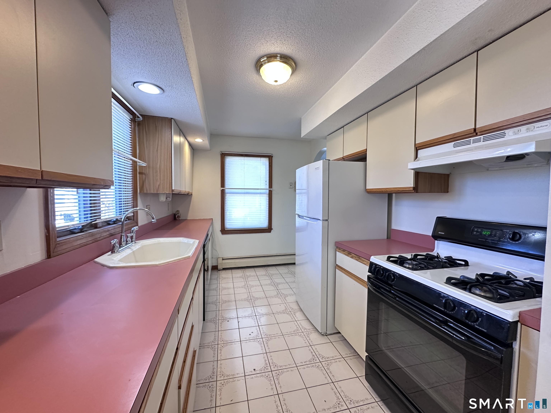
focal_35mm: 14
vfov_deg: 85.7
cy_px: 206
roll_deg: -0.7
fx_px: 223
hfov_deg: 102.1
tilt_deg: -2.2
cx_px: 276
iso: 400
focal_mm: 2.22
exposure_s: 1/60
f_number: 2.2
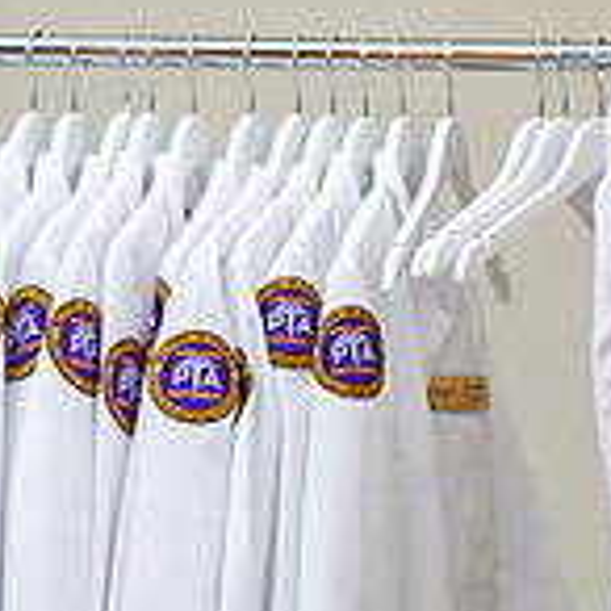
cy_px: 182
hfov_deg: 4.3
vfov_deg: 4.3
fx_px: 8068
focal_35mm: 404
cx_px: 1038
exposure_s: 1/200
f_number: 3.5
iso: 1600
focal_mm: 120
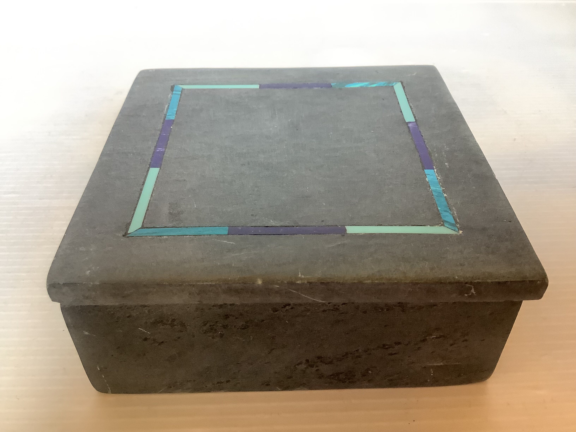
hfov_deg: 58.4
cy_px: 216
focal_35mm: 31
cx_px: 288
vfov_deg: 45.4
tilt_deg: -38.7
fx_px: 516
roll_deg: +0.3
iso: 400
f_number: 2.4
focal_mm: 3.3
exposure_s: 1/33
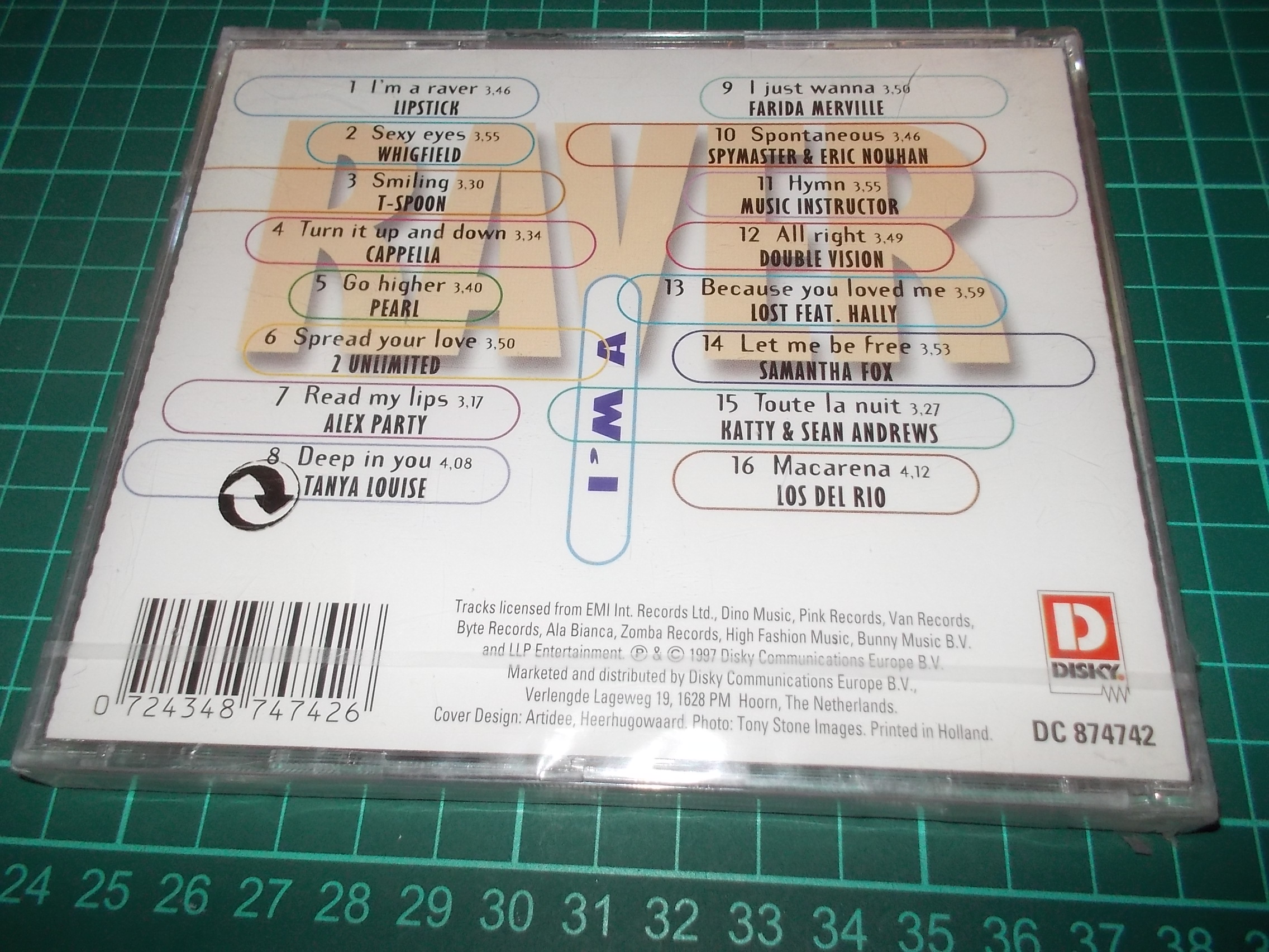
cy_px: 476
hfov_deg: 61.7
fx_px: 1063
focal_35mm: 29
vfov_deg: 48.2
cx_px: 634
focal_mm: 4.1
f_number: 3.3
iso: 200
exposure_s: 1/30
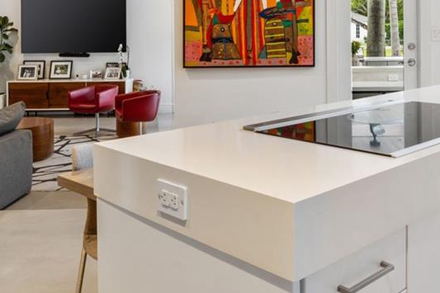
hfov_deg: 45.6
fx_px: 513
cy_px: 30
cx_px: 298
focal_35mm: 42
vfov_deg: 30.5
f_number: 20
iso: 200
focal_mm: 14
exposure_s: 1.3
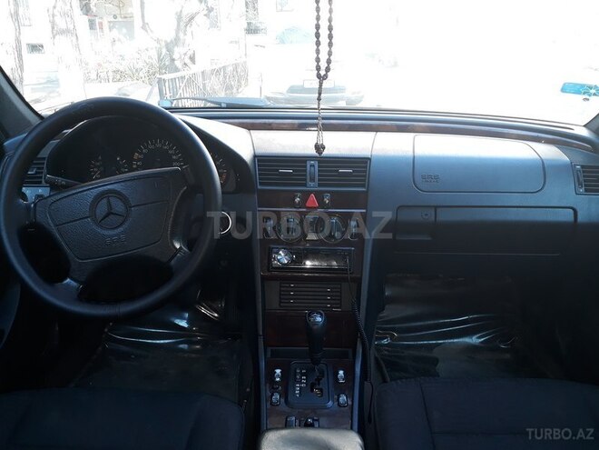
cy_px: 225
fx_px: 467
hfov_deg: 65.3
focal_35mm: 27
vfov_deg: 51.4
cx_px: 300
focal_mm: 3.6
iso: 64
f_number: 1.9
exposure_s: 1/50
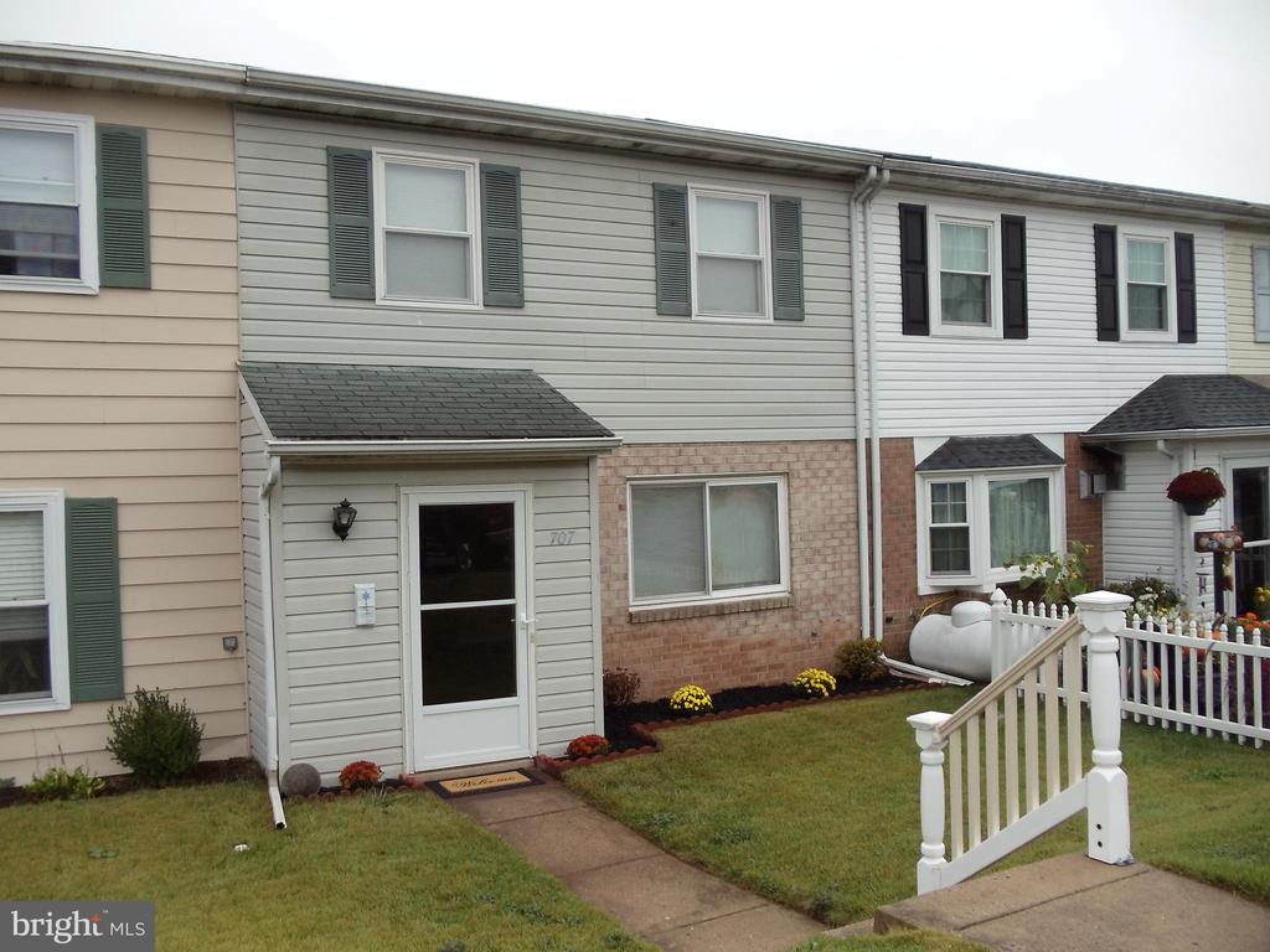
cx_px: 635
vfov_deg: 32.9
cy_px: 476
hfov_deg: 42.9
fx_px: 1614
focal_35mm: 44
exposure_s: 1/100
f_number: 3.5
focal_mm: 6
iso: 80
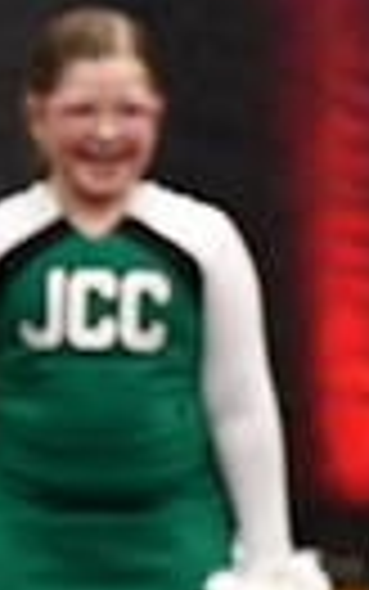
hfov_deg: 1.4
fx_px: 14642
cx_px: 1188
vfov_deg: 2.3
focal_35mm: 911
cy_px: 723
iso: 4000
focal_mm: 135
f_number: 2.8
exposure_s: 1/800
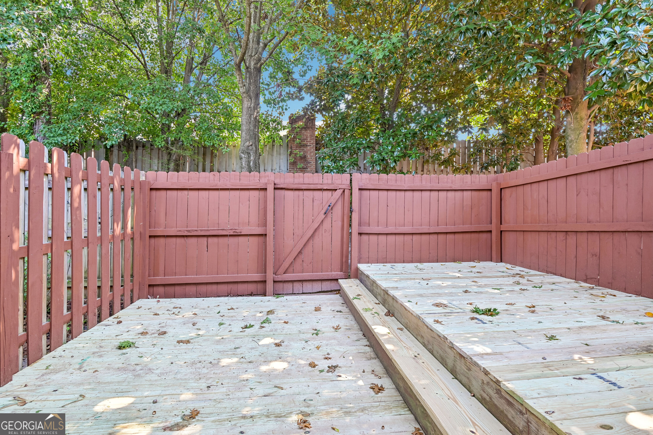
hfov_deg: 96.7
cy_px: 218
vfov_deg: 73.7
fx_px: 290
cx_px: 326
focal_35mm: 16
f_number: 8
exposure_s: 1/15
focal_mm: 16
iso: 280
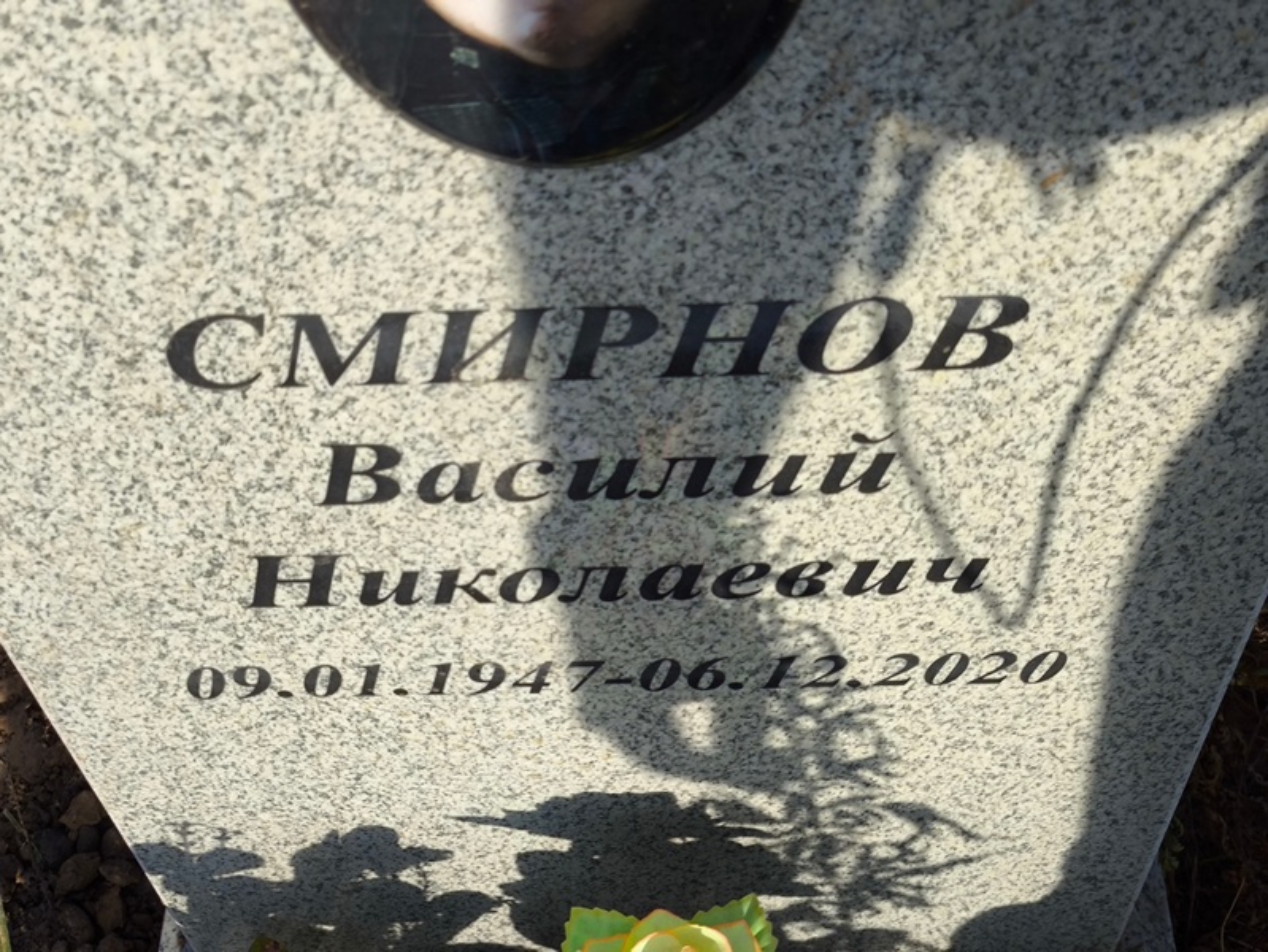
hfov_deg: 38.2
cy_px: 476
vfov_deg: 29.1
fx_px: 1832
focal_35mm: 50
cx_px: 634
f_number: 1.7
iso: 50
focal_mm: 4.71
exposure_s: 1/877
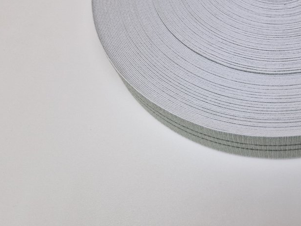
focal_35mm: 45
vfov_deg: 30.8
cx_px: 278
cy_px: 24
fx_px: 391
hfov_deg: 38.8
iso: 50
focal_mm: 5.4
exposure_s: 1/146
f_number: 1.8
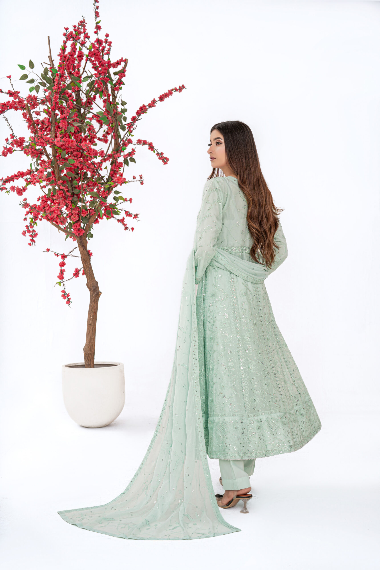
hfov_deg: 27.0
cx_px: 190
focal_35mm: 50
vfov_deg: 39.6
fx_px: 791
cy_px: 285
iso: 125
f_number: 4
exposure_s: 1/200
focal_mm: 50
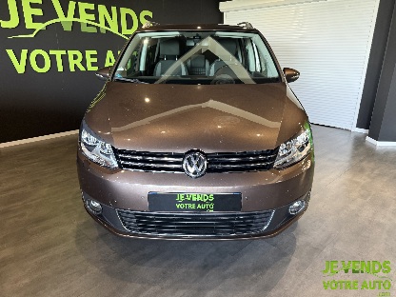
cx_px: 198
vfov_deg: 56.8
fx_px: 275
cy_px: 148
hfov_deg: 71.6
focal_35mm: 24
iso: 320
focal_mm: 6.76
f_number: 1.78
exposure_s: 1/50
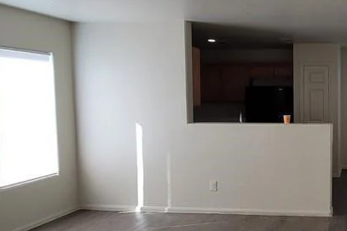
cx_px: 333
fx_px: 328
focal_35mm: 34
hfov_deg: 48.0
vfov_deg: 38.8
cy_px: 119
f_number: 2.2
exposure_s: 1/151
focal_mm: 2.2
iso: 64
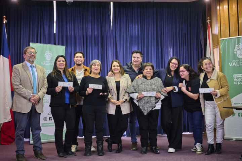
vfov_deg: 29.9
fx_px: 302
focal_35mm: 45
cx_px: 121
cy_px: 80
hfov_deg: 43.6
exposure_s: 1/100
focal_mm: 30
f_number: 2
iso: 800
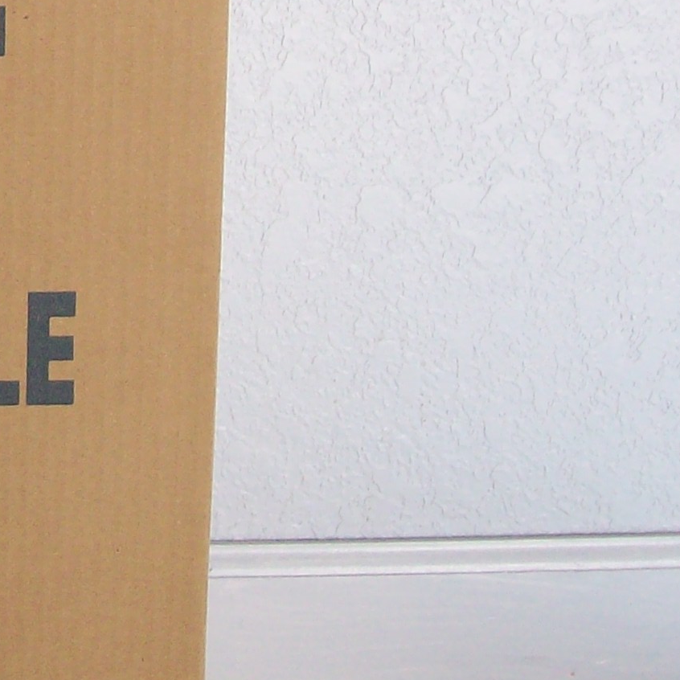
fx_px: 2556
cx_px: -149
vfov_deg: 14.7
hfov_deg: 14.6
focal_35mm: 115
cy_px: -120
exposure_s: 1/64
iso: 80
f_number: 2.7
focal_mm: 6
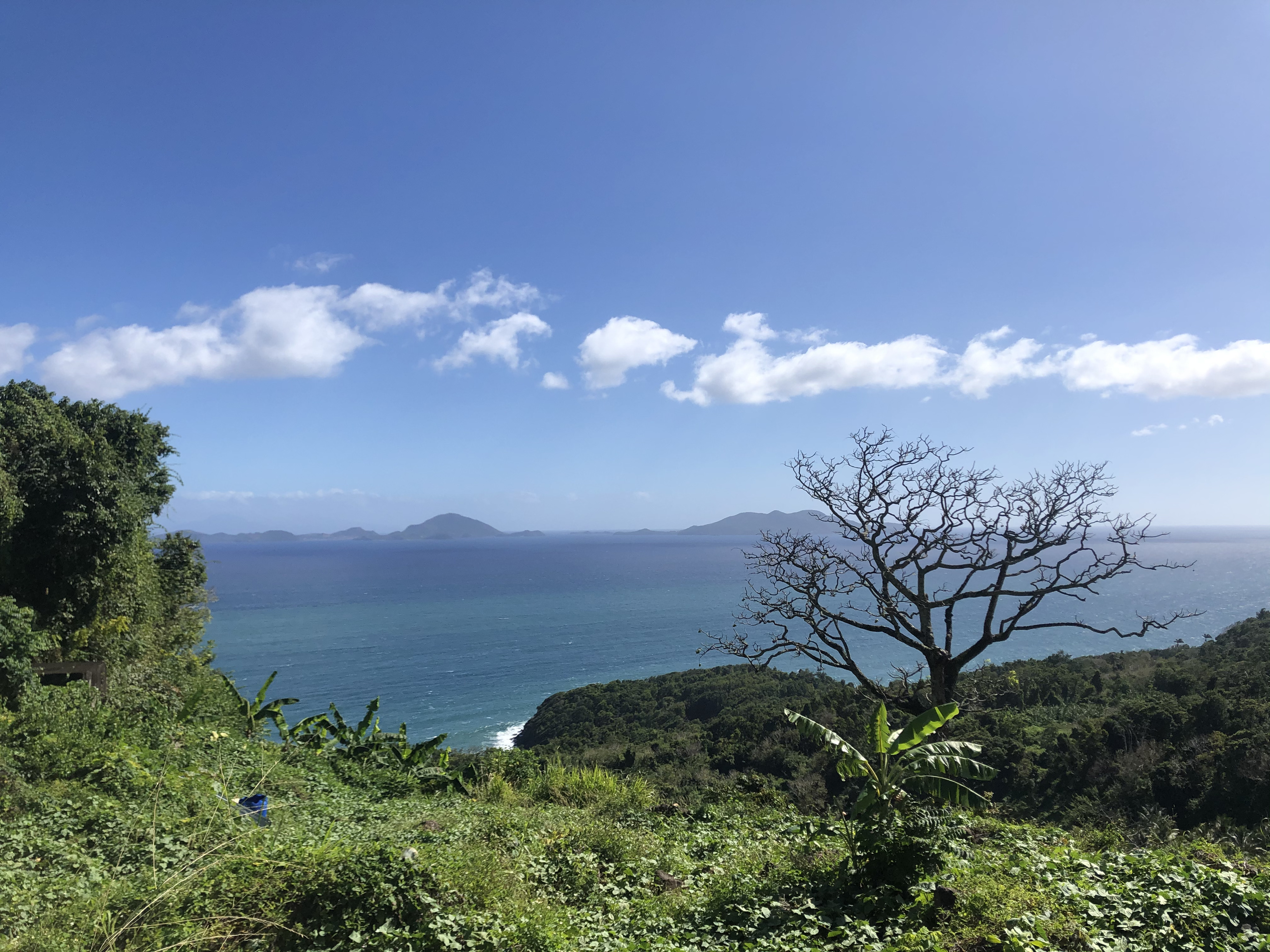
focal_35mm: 28
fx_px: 1027
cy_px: 476
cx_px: 635
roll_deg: +1.8
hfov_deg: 63.4
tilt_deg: +3.3
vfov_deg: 49.7
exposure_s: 1/3690
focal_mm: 4
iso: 20
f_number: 1.8
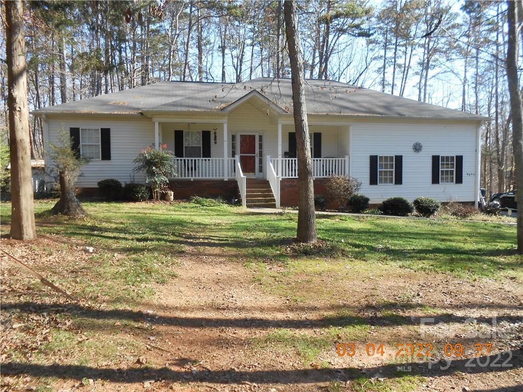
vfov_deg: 53.1
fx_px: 393
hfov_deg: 67.3
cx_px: 262
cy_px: 196
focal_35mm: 26
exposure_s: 1/160
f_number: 3.5
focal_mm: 4.6
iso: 80
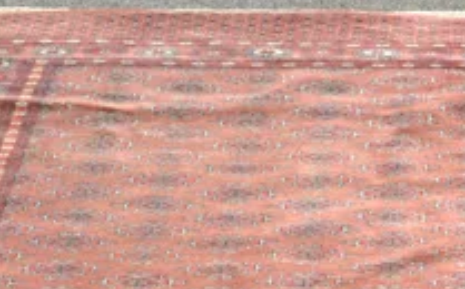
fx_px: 1835
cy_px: 431
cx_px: 476
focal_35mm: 145
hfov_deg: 14.2
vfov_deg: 8.8
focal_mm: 22
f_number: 8
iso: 100
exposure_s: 1/250
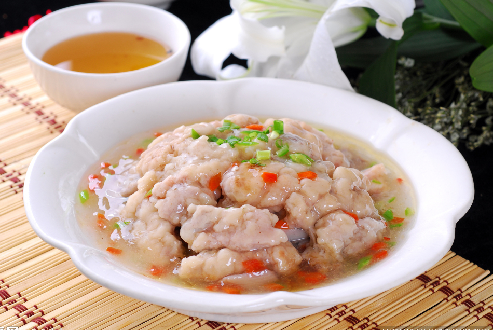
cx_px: 235
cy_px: 164
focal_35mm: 97
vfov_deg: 14.1
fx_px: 1330
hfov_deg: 21.0
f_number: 7.1
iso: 160
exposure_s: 1/125
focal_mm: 60
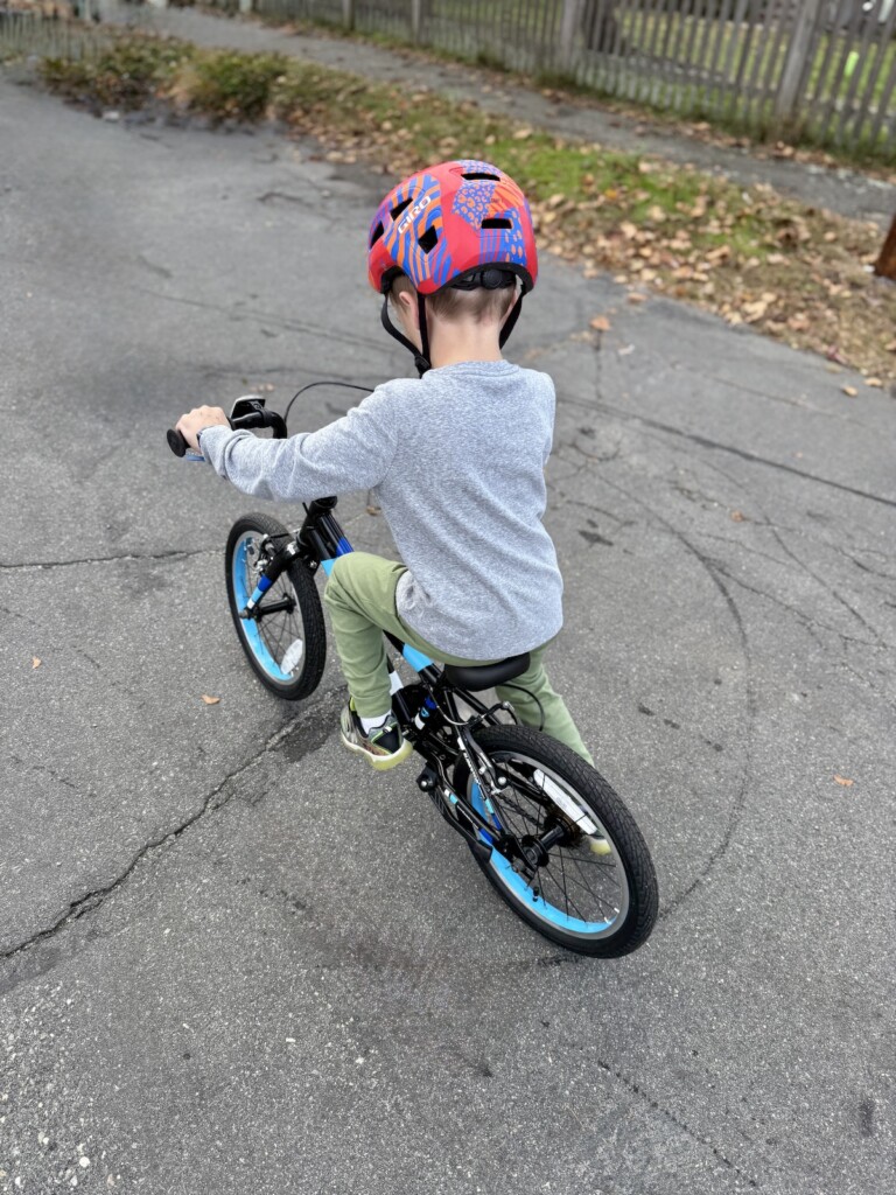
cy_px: 598
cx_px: 448
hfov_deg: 56.8
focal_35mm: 24
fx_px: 828
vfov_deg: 71.6
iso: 80
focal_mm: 6.76
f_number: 1.78
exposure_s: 1/735
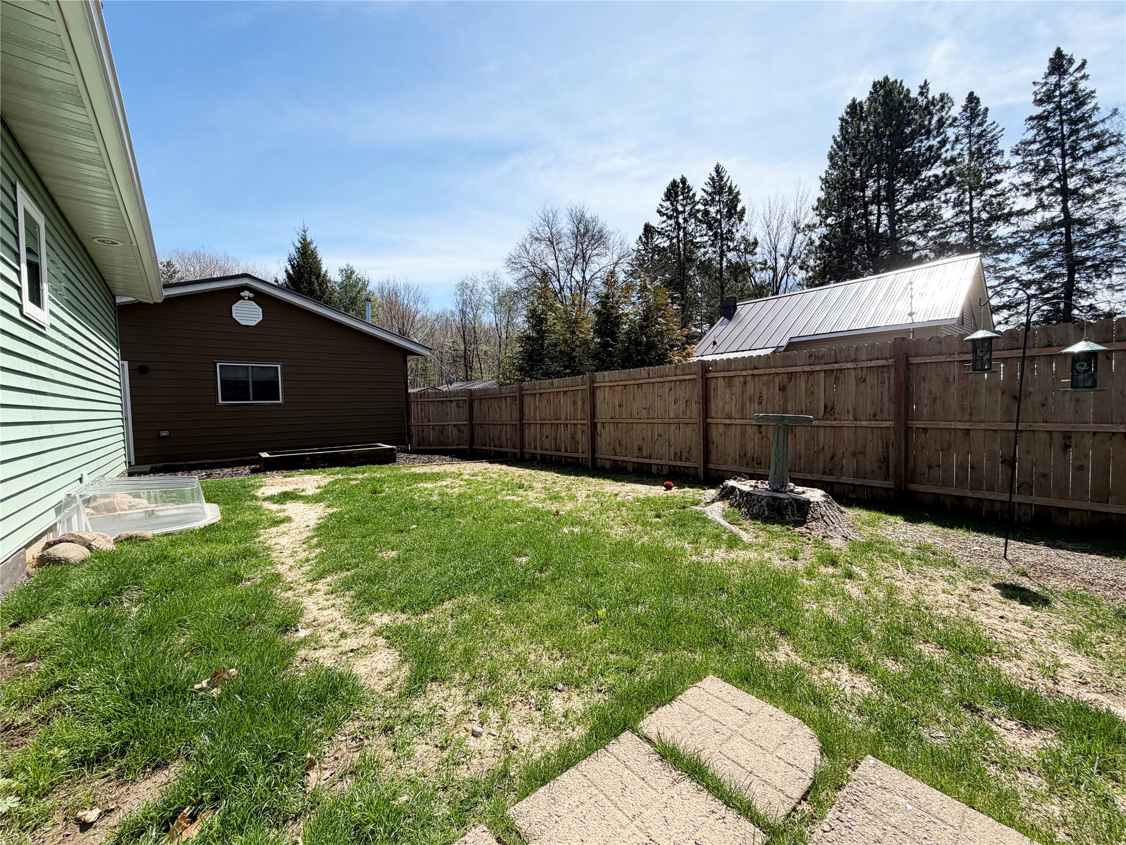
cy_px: 422
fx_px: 455
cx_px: 563
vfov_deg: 85.7
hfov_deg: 102.1
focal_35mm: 14
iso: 25
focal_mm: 2.22
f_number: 2.2
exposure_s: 1/770
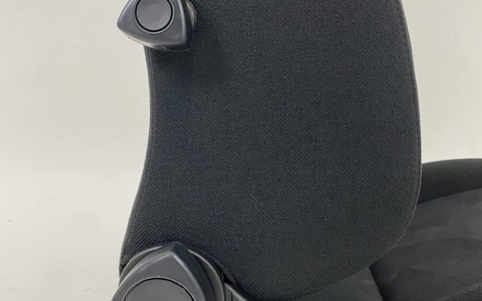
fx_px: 486
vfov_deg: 34.3
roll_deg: -0.6
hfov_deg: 52.8
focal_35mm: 37
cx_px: 240
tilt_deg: -10.6
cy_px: 177
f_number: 1.8
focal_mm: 4.25
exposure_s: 1/50
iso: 80
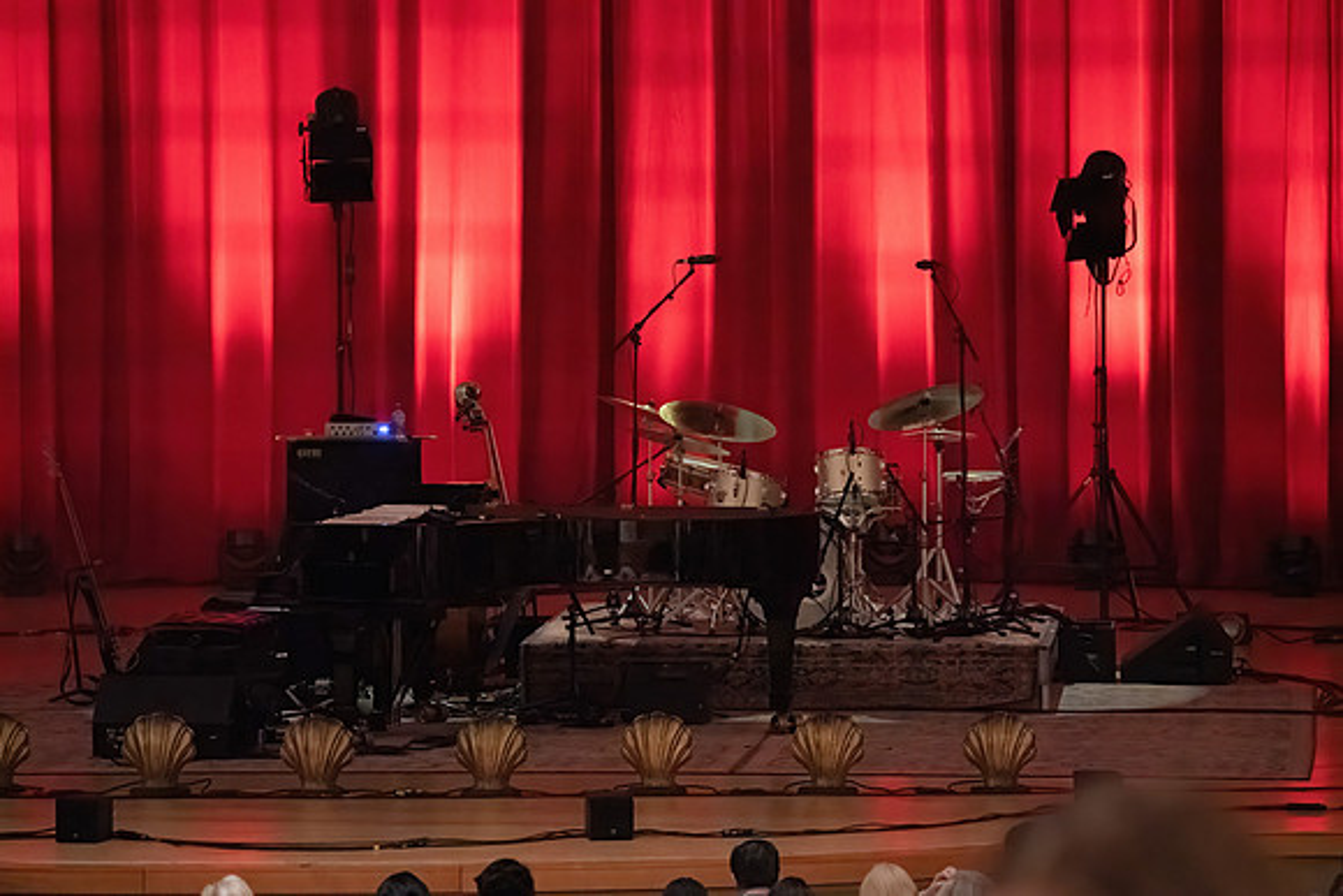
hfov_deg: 10.2
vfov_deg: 6.8
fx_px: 7521
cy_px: 448
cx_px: 672
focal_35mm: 202
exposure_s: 1/320
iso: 25600
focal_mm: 200
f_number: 5.6
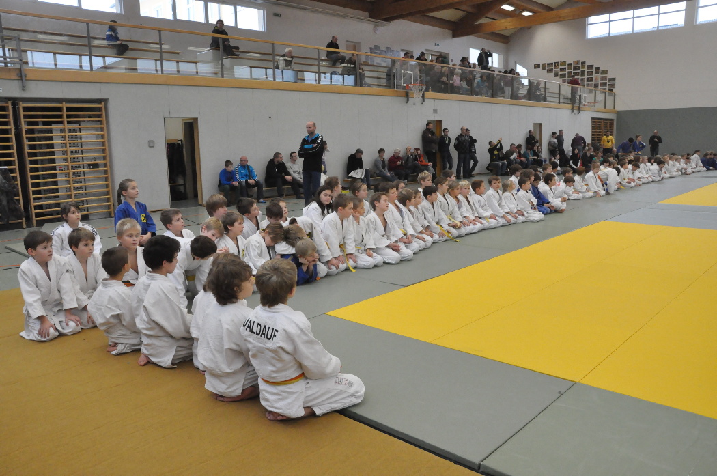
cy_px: 238
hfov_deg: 67.5
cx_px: 358
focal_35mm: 27
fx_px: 537
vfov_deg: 47.8
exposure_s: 1/200
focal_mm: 18
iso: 2500
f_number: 7.1
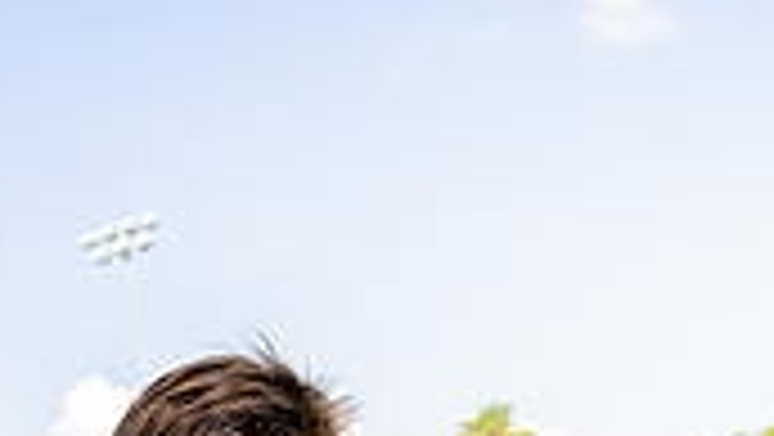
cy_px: 1007
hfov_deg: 25.5
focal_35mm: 82
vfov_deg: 12.2
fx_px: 1684
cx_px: 176
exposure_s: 1/200
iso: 200
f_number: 5.6
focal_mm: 30
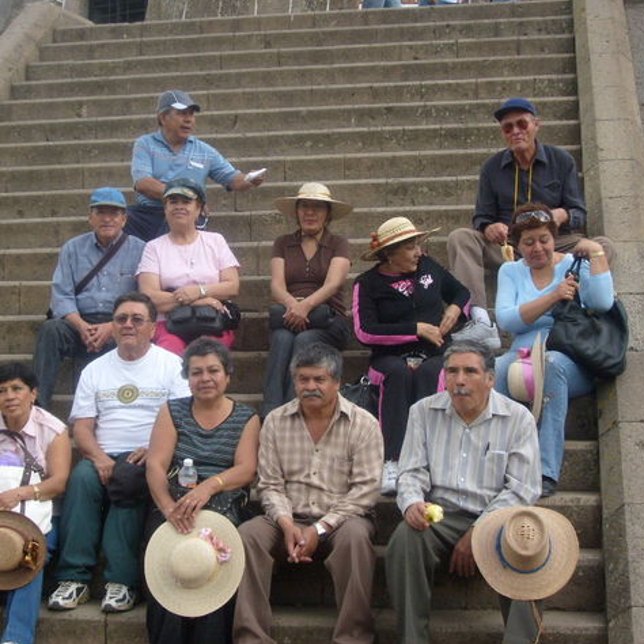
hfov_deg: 27.7
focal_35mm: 62
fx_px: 1305
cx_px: 261
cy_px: 322
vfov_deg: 27.7
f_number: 3.3
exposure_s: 1/350
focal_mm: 8.7
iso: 80
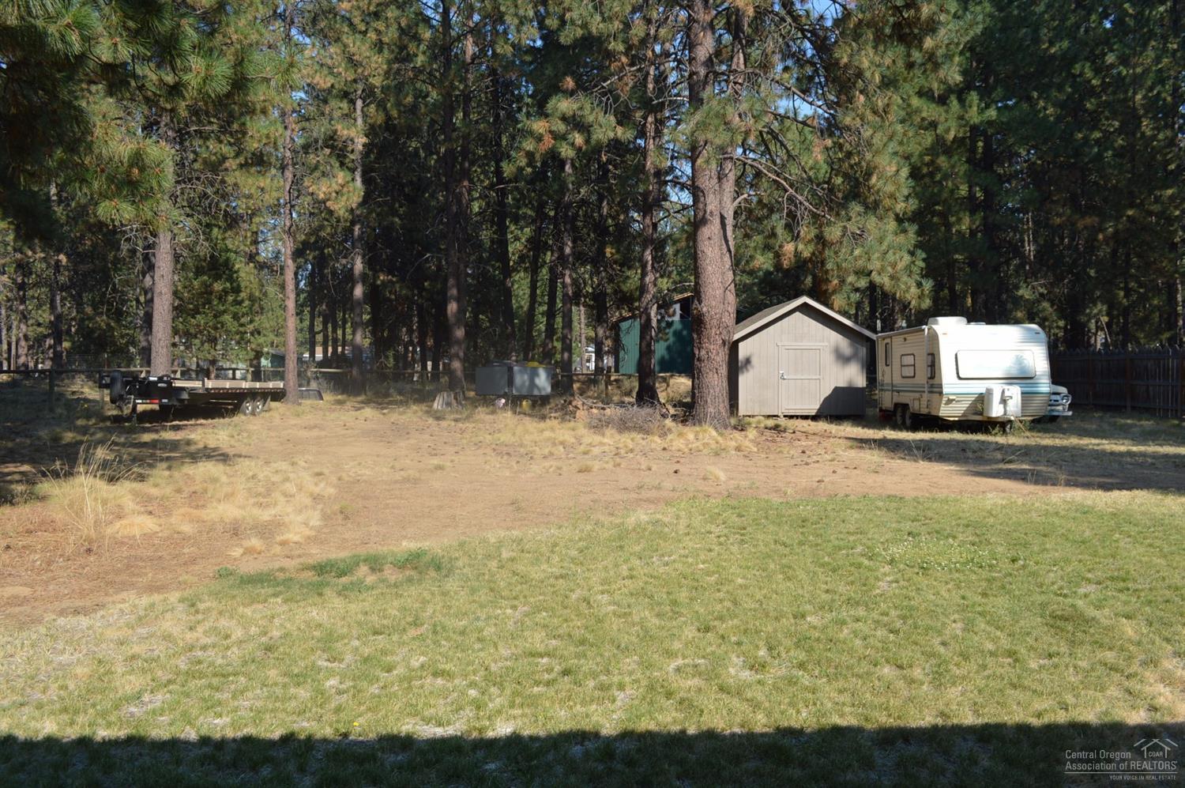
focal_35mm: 27
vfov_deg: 47.8
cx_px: 592
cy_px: 394
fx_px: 888
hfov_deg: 67.4
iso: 100
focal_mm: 18
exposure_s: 1/250
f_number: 8
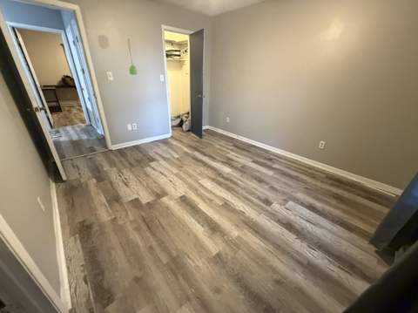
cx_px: 209
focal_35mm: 14
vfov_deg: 85.6
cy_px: 156
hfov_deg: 102.1
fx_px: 169
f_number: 2.2
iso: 640
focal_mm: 2.22
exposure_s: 1/60
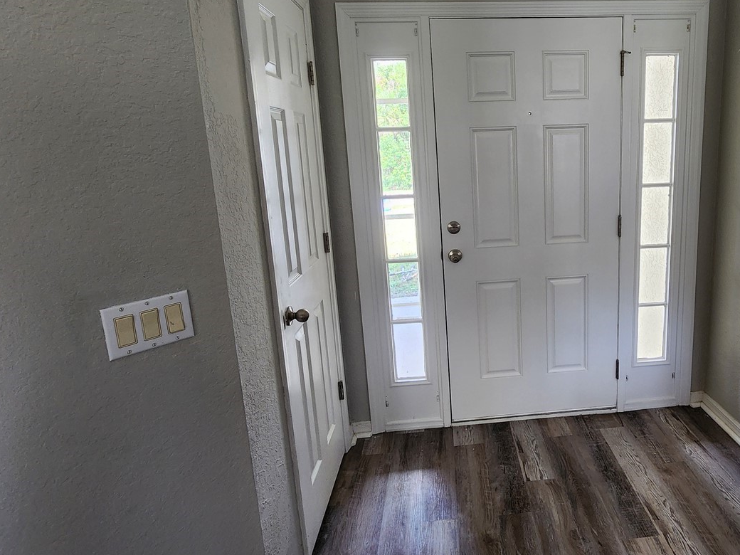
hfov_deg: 79.4
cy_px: 236
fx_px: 428
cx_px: 485
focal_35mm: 20
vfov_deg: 65.6
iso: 200
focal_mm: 2.2
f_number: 2.2
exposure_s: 1/60
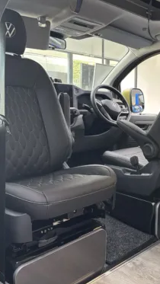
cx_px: 163
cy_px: 142
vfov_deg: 52.8
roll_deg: -2.1
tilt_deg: -9.0
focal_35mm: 38
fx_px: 286
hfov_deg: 29.0
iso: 200
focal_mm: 5.96
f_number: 1.6
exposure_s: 1/54
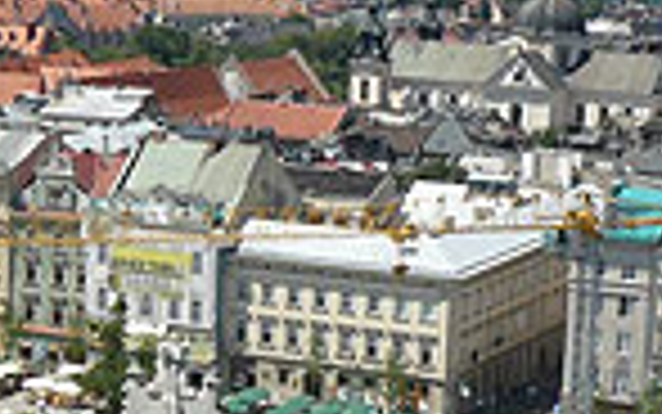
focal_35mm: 117
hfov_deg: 17.7
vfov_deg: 11.1
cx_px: 162
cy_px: 454
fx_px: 2112
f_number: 5.6
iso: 100
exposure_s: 1/320
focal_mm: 6
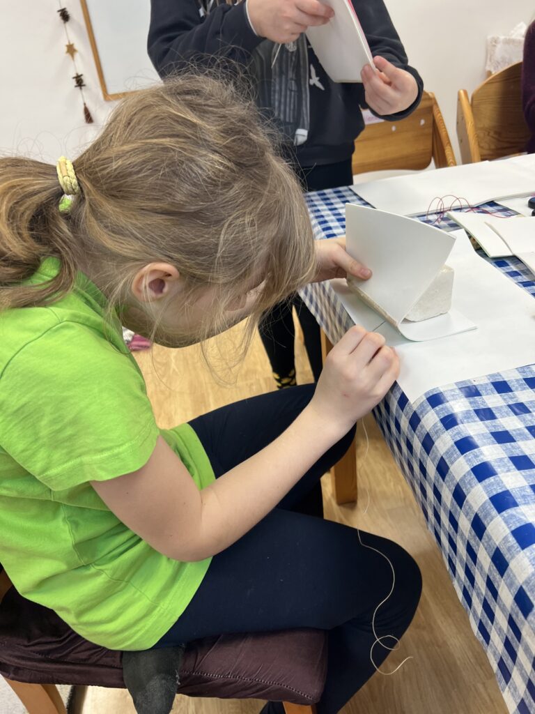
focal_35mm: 26
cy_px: 357
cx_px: 268
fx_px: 536
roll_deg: +7.8
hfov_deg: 53.1
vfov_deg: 67.3
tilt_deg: -34.7
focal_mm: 5.7
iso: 50
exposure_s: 1/100
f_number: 1.5
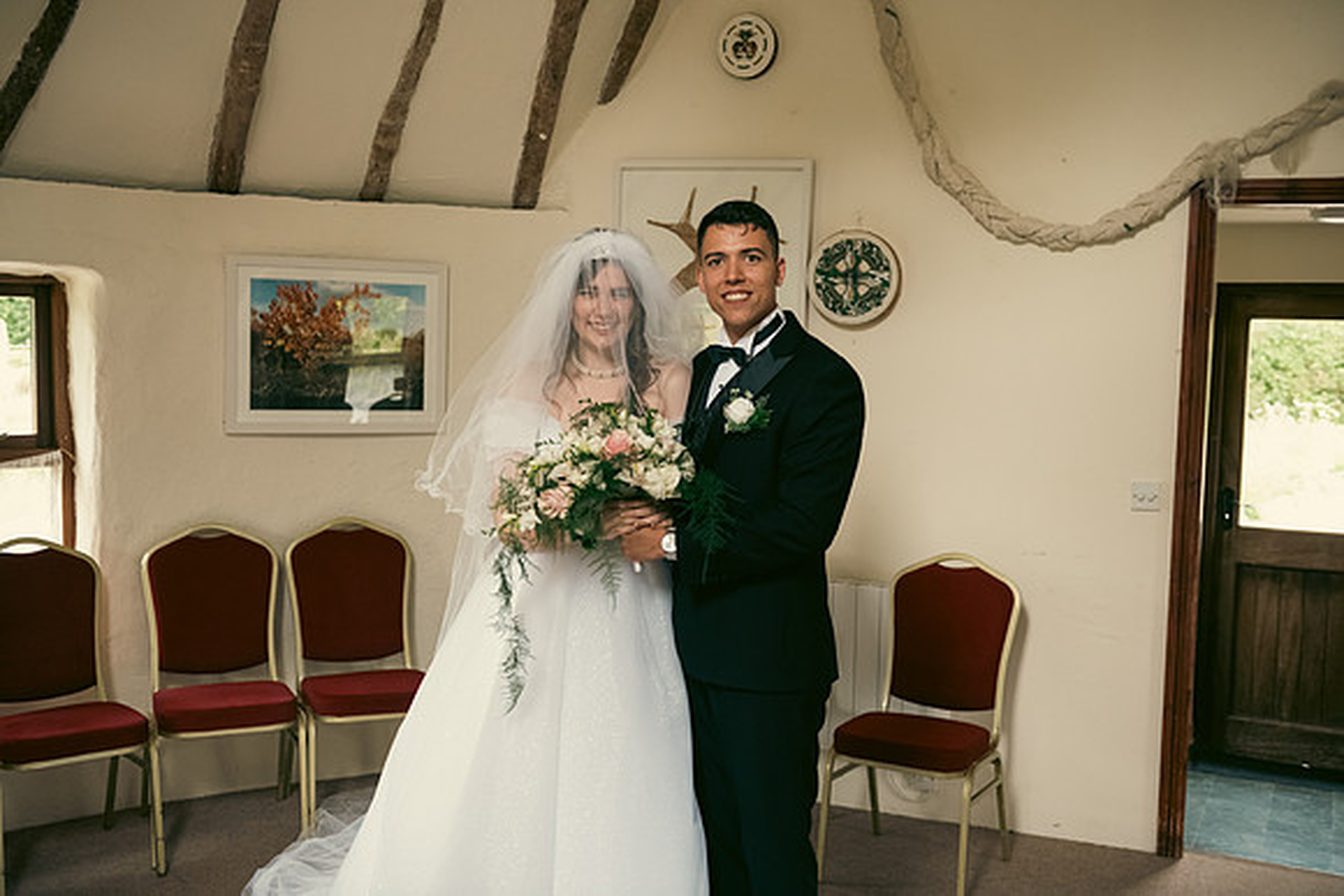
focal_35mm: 38
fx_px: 1419
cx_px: 672
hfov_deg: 50.7
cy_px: 448
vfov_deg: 35.1
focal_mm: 38
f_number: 3.5
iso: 1600
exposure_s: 1/200
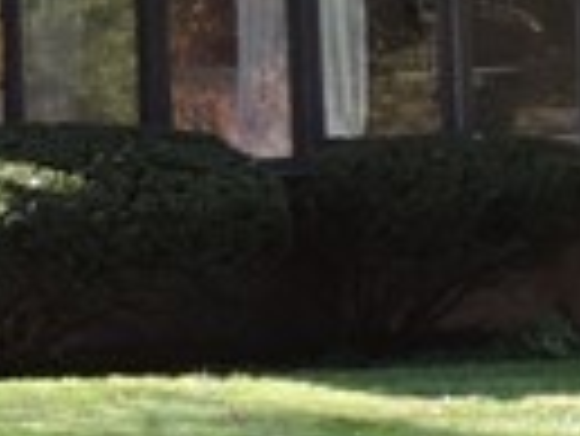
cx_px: 1326
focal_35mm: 372
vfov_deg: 4.0
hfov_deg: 5.2
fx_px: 6239
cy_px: -112
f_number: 3.5
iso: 80
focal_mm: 8.3
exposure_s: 1/125
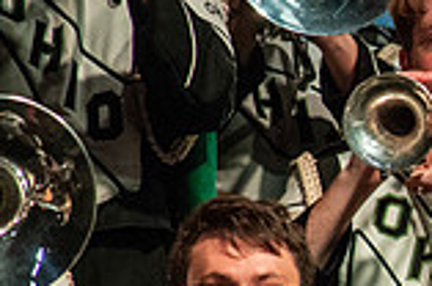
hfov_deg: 0.9
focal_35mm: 2220
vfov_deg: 0.6
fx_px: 26586
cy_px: 253
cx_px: 751
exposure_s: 1/400
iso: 5000
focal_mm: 600
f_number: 5.6
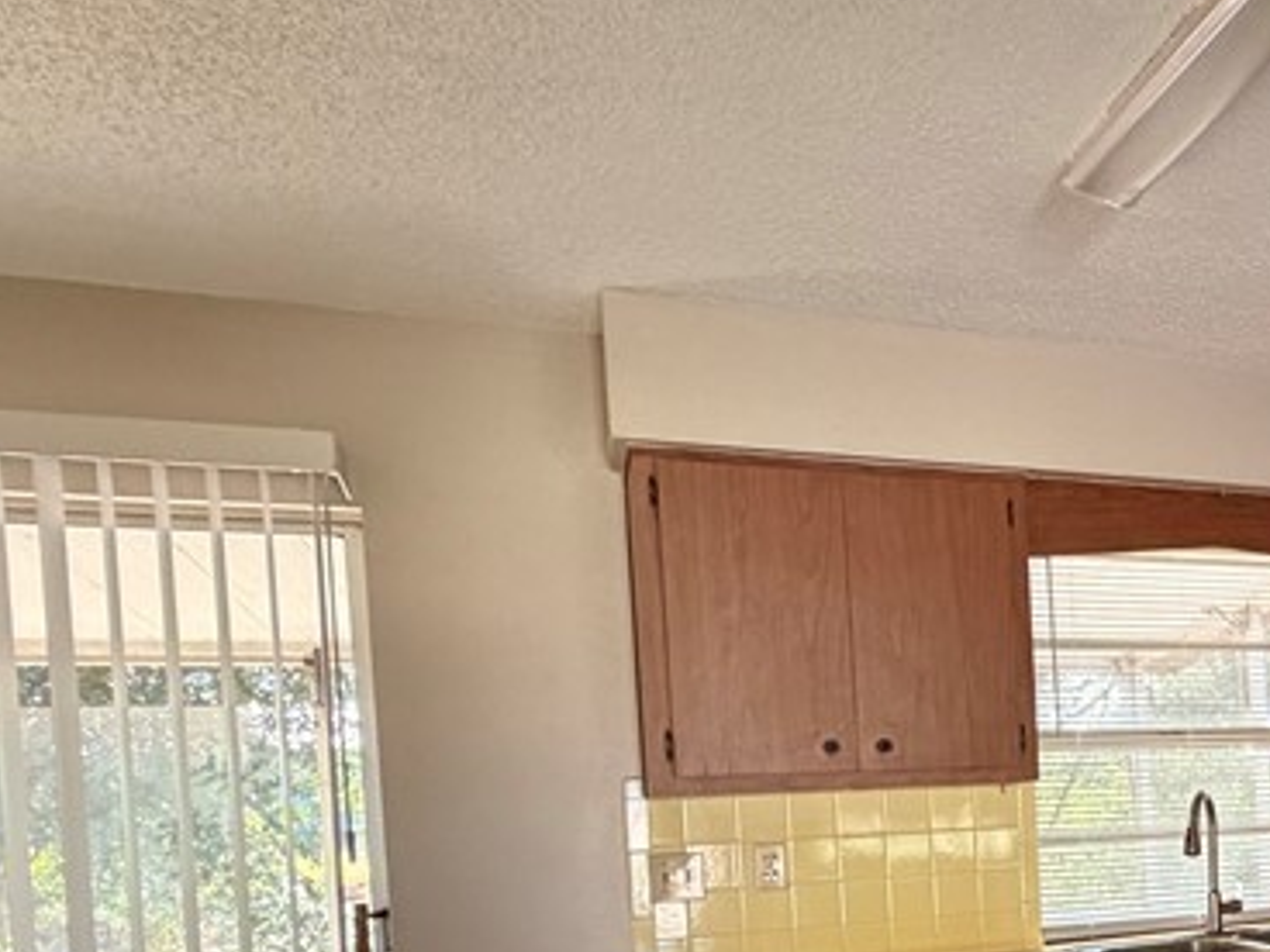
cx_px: 1487
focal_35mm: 39
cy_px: 828
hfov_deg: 37.5
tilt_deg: -1.7
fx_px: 1431
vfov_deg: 35.0
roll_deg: +2.2
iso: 320
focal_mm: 2.22
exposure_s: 1/73
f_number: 2.2
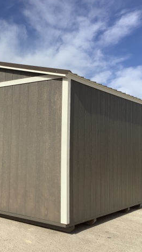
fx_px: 308
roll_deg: -0.4
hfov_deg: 25.2
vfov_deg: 44.6
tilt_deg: +5.0
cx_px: 15
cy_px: 125
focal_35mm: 46
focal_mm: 3.3
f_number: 2.4
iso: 25
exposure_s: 1/2146
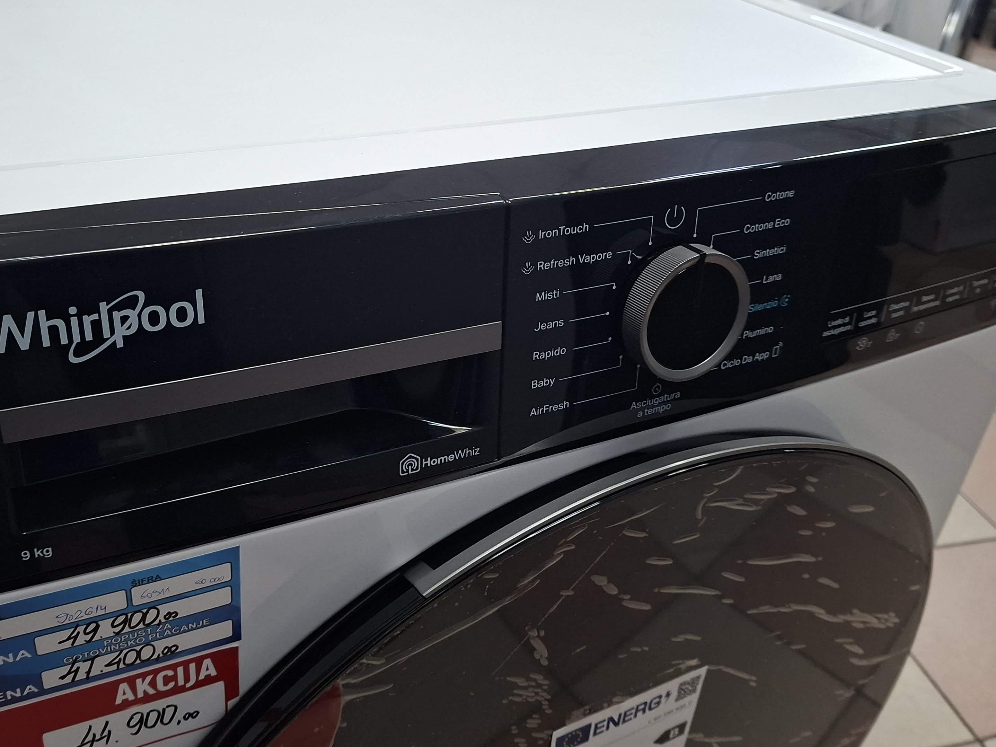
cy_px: 311
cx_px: 460
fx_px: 921
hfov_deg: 56.8
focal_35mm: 32
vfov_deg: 44.0
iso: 320
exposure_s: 1/100
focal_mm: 5.54
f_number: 1.8
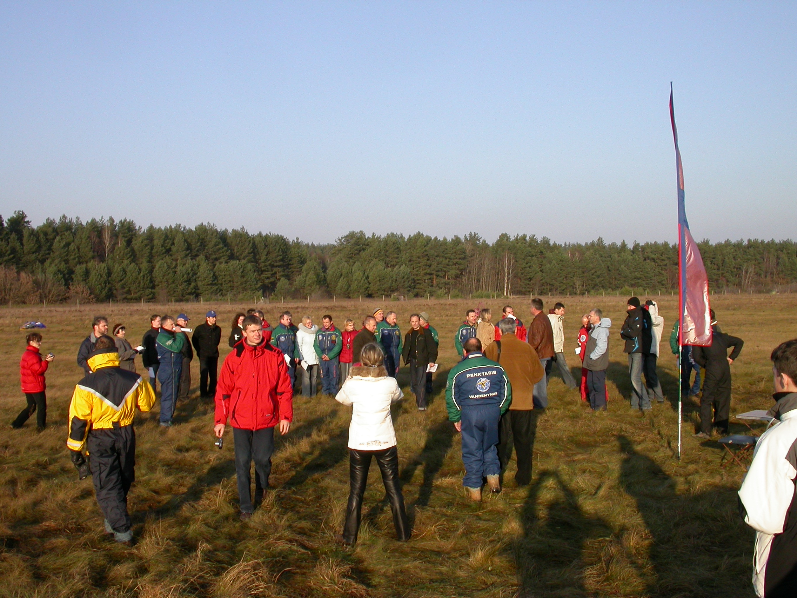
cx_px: 398
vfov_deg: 37.7
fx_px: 875
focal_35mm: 38
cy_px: 299
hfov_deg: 49.0
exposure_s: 1/238
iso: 100
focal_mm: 7.85
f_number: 7.5
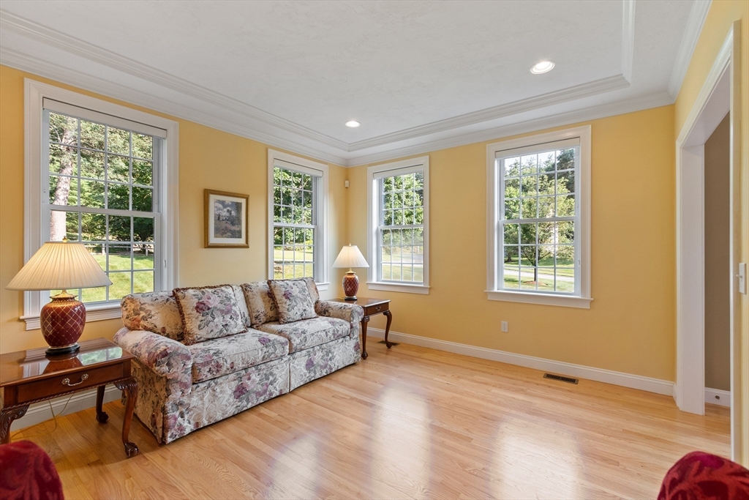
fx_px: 312
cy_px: 250
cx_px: 374
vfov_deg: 77.3
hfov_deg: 100.4
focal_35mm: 15
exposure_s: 1/8
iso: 400
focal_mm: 10
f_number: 7.1
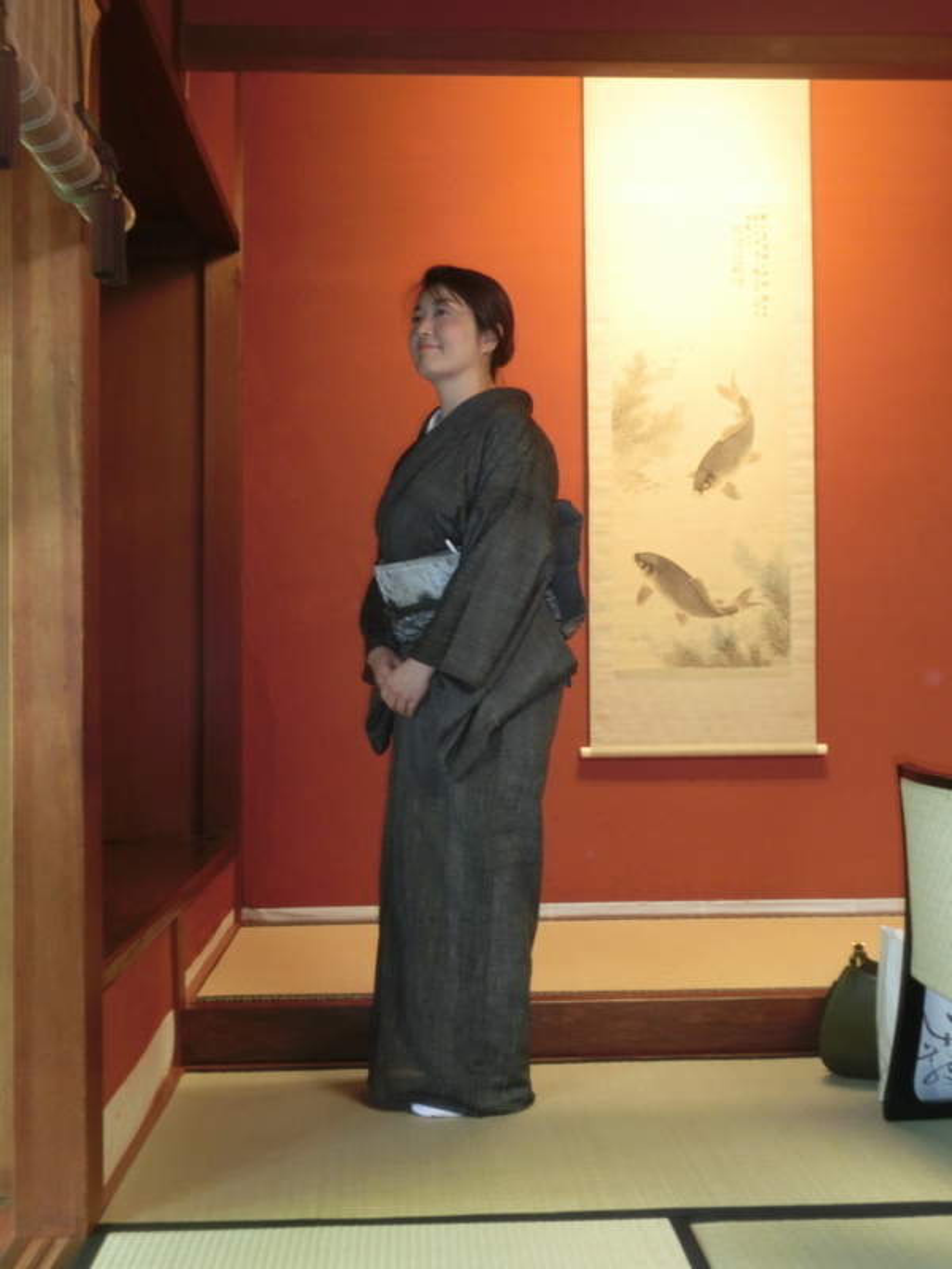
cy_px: 634
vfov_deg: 49.0
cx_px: 476
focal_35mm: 38
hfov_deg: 37.7
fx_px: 1393
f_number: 3.9
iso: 400
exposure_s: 1/13
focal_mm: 6.67
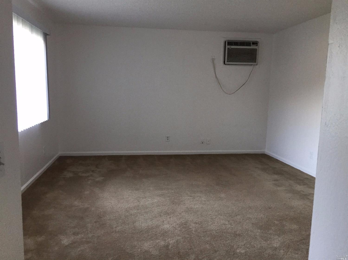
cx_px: 174
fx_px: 291
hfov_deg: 61.7
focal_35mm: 29
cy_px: 130
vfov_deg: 48.2
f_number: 2.2
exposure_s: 1/30
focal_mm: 4.15
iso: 160
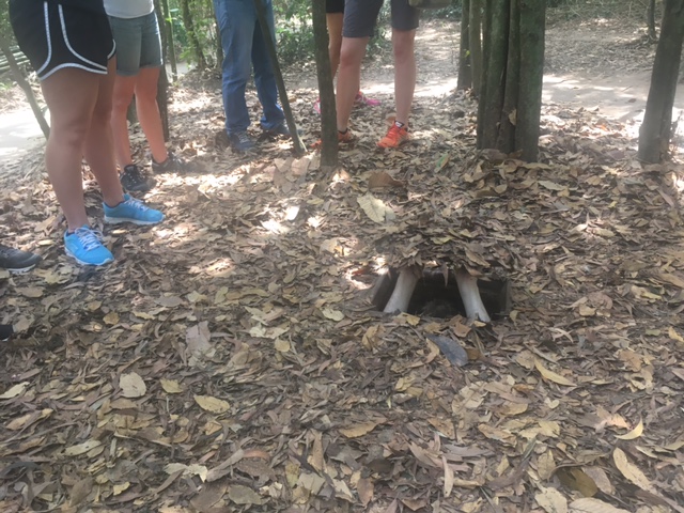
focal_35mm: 29
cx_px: 342
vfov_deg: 48.2
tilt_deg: -27.6
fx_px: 573
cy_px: 256
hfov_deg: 61.7
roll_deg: +3.3
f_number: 2.2
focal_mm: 4.15
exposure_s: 1/33
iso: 40
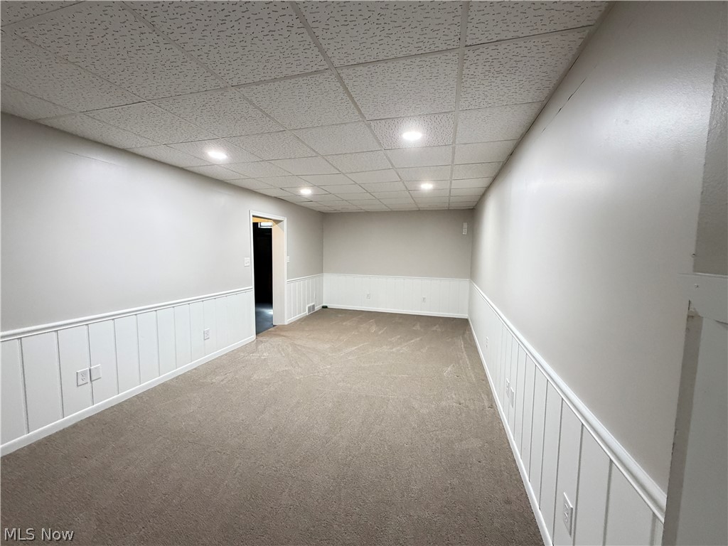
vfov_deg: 85.7
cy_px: 273
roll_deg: -1.1
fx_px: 294
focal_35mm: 14
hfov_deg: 102.1
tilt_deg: -5.4
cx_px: 364
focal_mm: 2.22
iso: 500
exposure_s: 1/60
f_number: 2.2
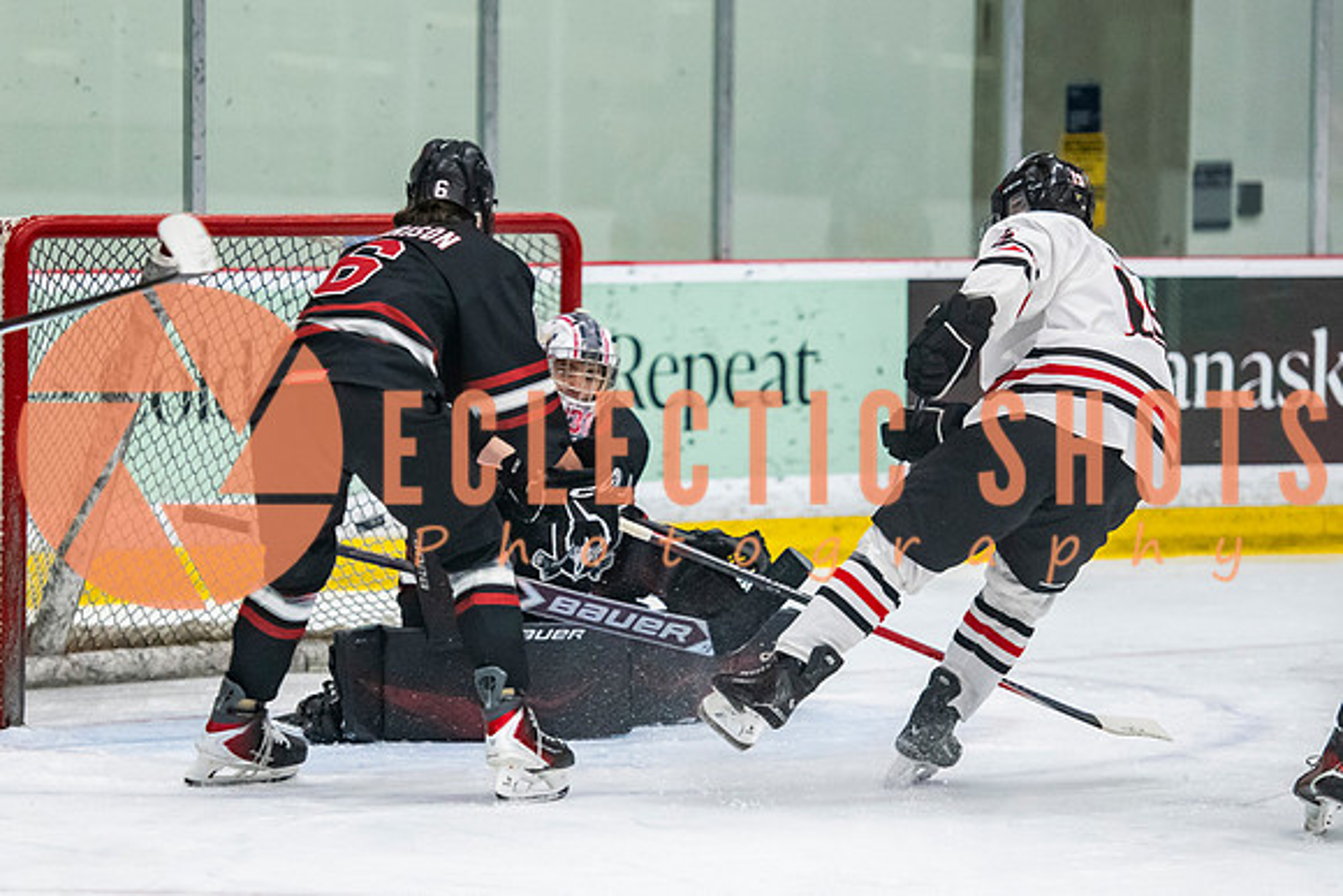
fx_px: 7888
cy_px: 448
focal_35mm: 211
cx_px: 471
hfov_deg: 9.7
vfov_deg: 6.5
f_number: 3.2
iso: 2500
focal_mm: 135
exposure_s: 1/800
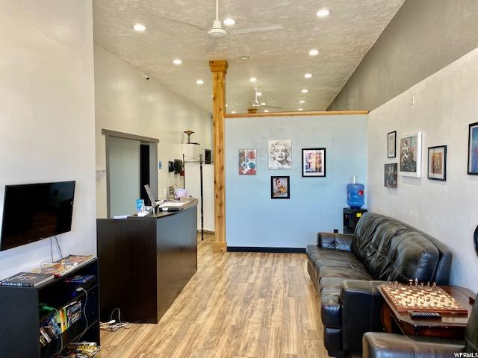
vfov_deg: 53.1
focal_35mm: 26
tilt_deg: -1.0
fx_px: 359
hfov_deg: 67.3
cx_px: 239
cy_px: 179
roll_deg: -0.2
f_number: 1.8
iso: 64
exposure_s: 1/60
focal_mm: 4.25
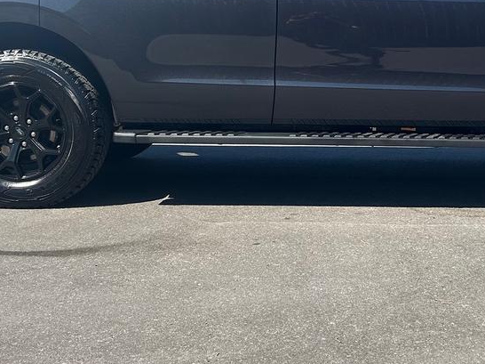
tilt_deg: -4.8
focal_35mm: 61
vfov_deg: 23.9
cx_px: 297
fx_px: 854
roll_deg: +0.5
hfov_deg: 31.6
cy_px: 118
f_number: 1.5
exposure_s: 1/2841
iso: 50
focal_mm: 5.7
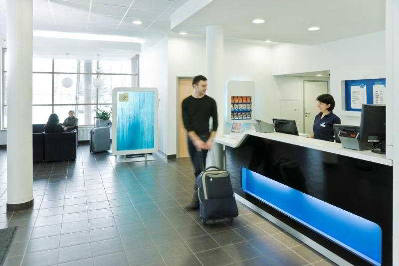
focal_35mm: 24
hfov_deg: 73.7
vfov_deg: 53.2
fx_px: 266
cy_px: 133
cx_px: 200
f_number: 5.6
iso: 200
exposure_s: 1/5
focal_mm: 24
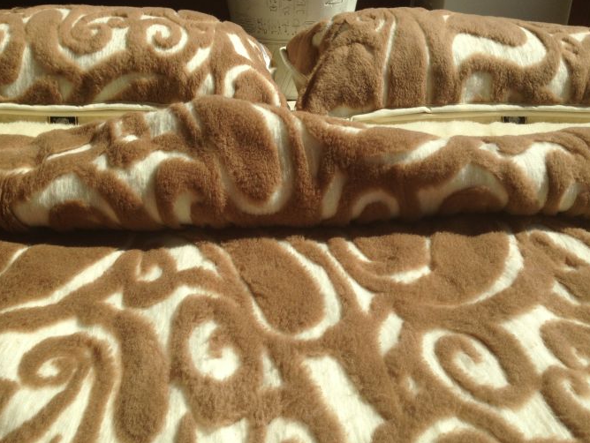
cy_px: 215
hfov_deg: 52.6
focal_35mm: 35
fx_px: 597
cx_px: 294
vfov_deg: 40.7
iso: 50
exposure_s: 1/2008
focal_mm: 4.13
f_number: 2.4
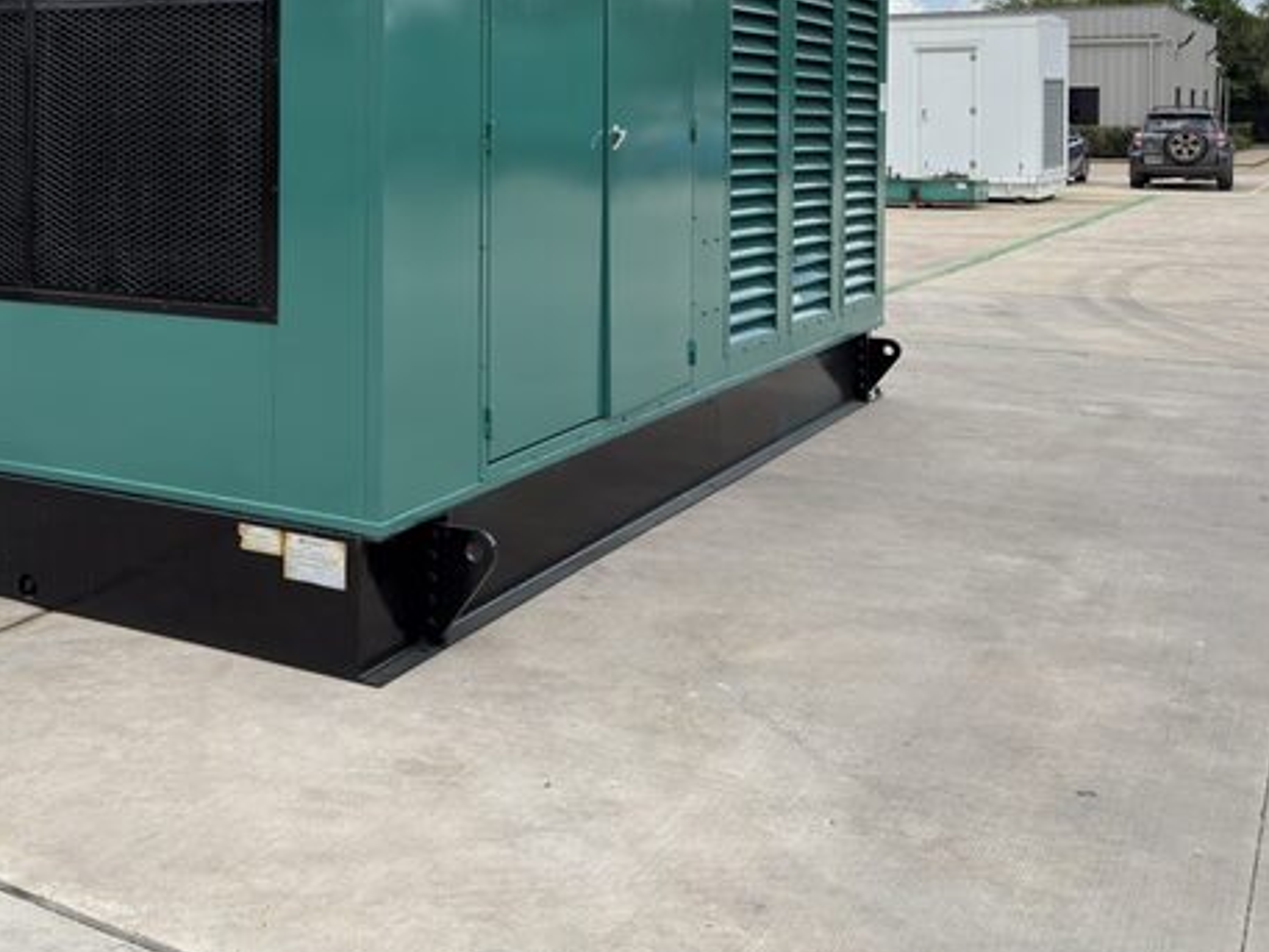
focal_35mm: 42
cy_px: 139
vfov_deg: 33.0
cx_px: 300
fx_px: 1540
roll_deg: +0.2
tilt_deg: -2.7
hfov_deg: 43.2
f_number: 1.78
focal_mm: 6.76
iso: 100
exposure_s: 1/4098
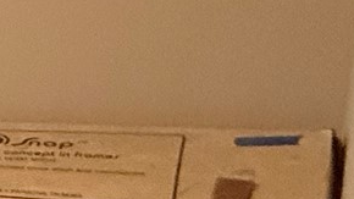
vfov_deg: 11.9
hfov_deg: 10.4
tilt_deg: -8.4
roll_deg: +0.2
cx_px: -802
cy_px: 184
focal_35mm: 101
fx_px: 948
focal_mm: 2.22
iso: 320
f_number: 2.2
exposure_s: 1/60
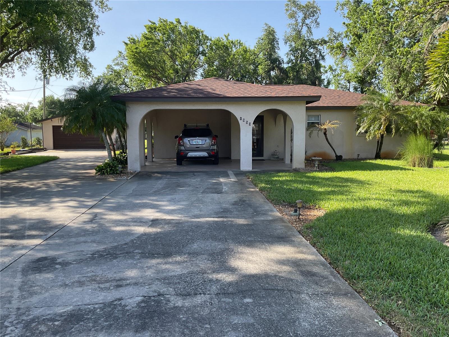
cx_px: 224
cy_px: 168
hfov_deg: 61.7
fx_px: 376
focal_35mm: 29
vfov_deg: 48.2
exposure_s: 1/432
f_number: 1.8
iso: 16
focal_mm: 3
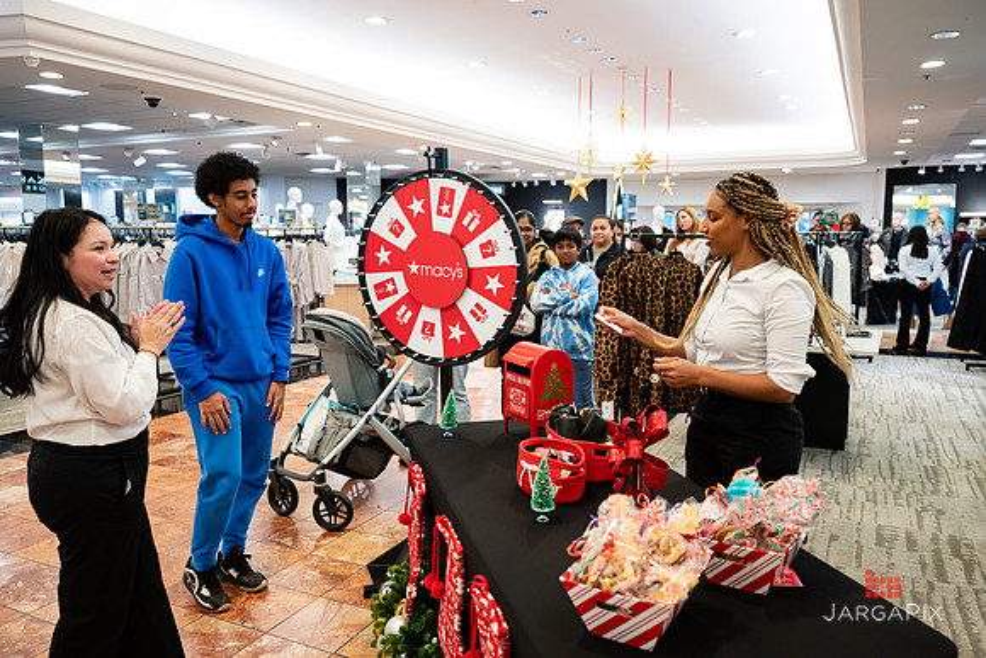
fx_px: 748
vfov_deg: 47.5
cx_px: 493
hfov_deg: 66.8
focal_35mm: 27
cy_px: 329
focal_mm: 27
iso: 1000
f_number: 3.2
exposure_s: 1/125
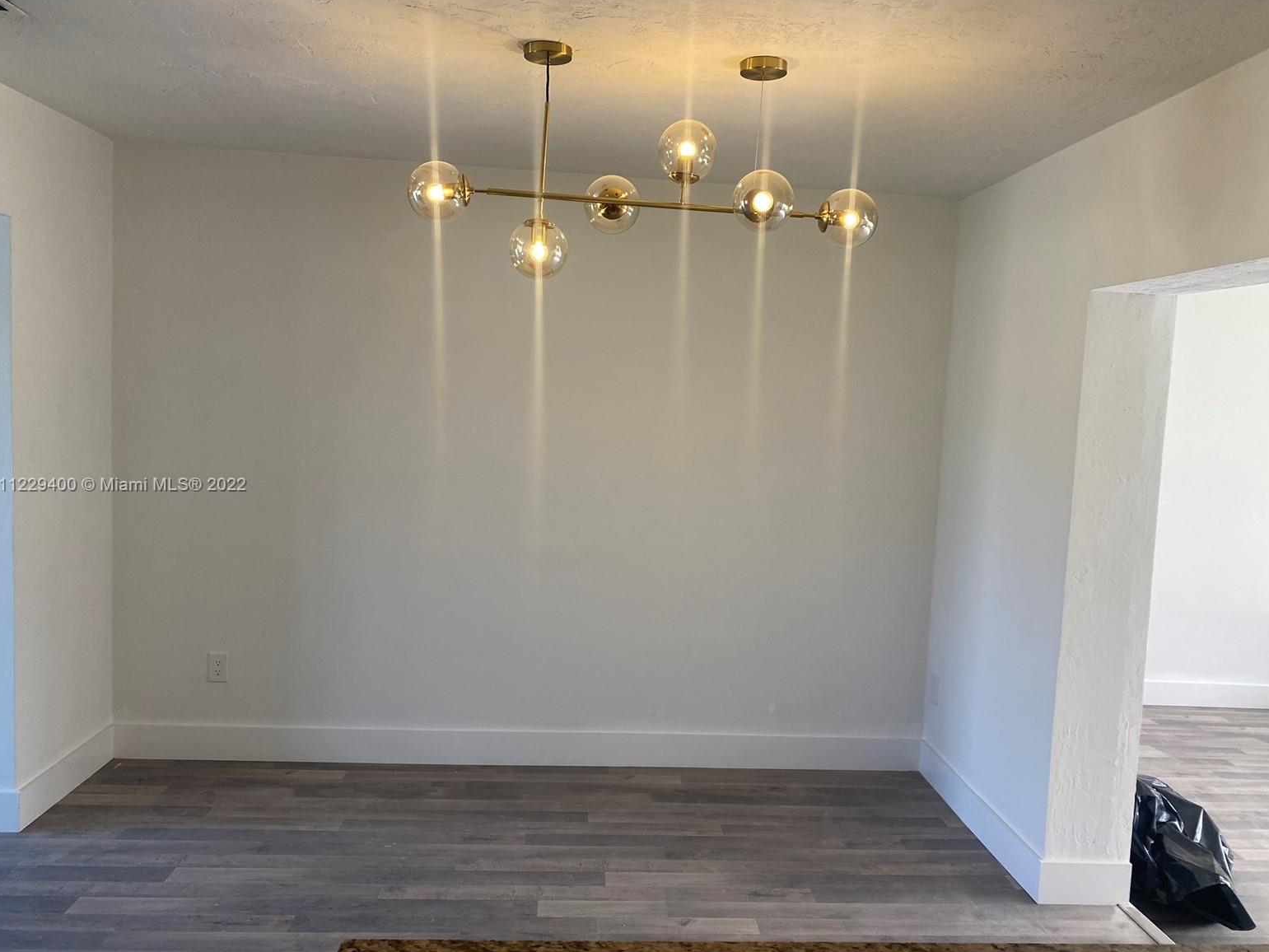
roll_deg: -3.5
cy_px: 486
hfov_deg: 65.3
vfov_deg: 51.4
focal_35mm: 27
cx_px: 641
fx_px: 990
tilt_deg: -5.1
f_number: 1.8
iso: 80
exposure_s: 1/120
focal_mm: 4.25
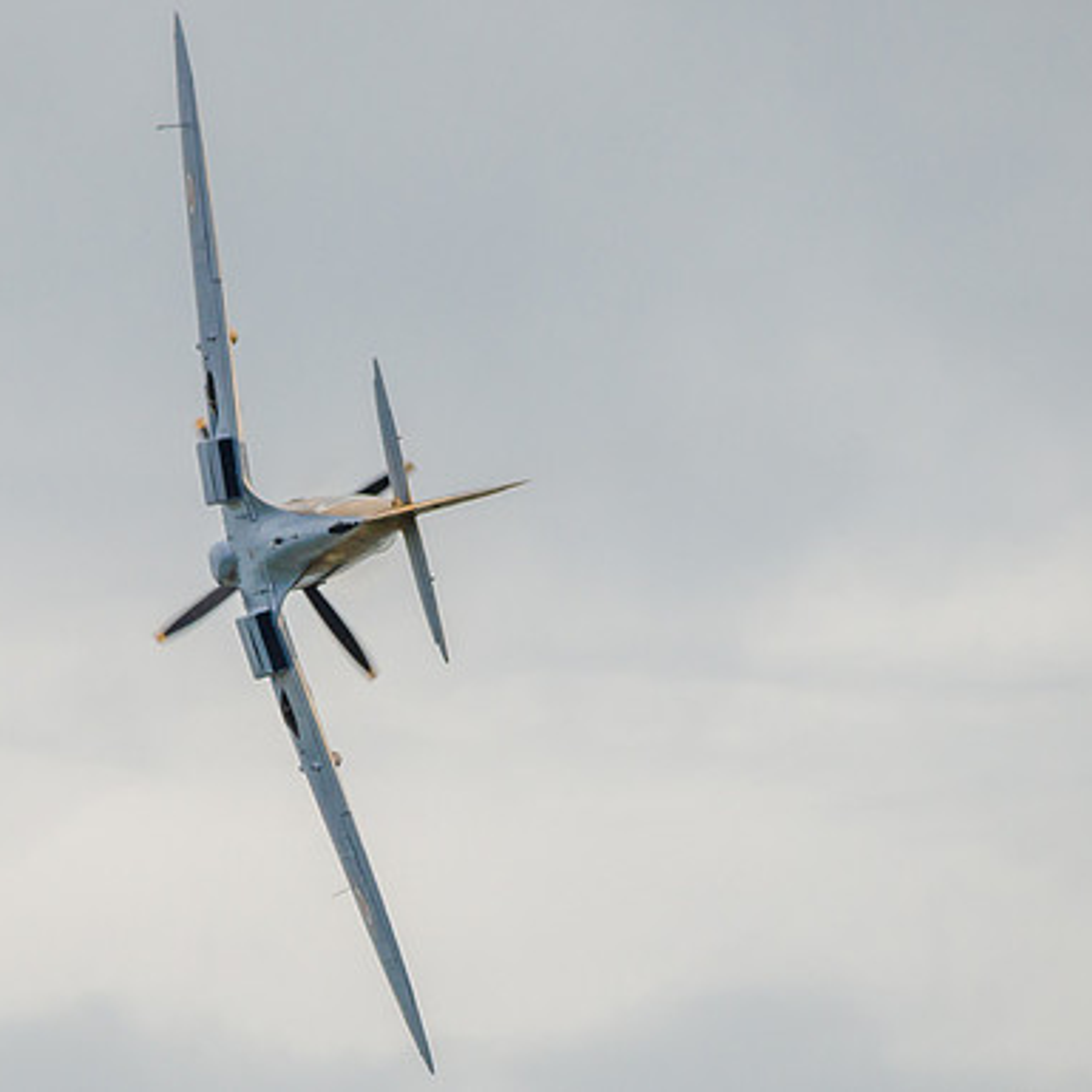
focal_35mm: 1429
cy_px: 589
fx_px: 51002
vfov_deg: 1.2
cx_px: 311
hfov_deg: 1.2
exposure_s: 1/2000
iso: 400
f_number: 9
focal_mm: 500
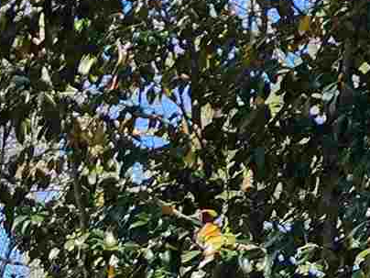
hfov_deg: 10.4
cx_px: -380
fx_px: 1871
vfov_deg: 7.2
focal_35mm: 175
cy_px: 940
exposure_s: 1/425
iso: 12
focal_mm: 6.4
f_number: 1.8
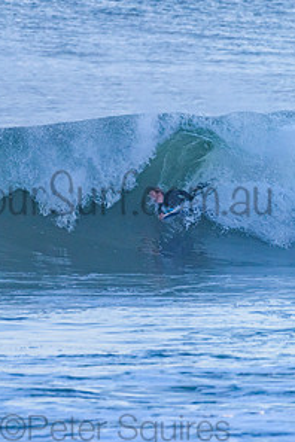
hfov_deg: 1.4
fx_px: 12020
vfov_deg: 2.1
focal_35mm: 978
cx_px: 115
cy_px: 181
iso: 900
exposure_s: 1/2000
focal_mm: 500
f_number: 5.6
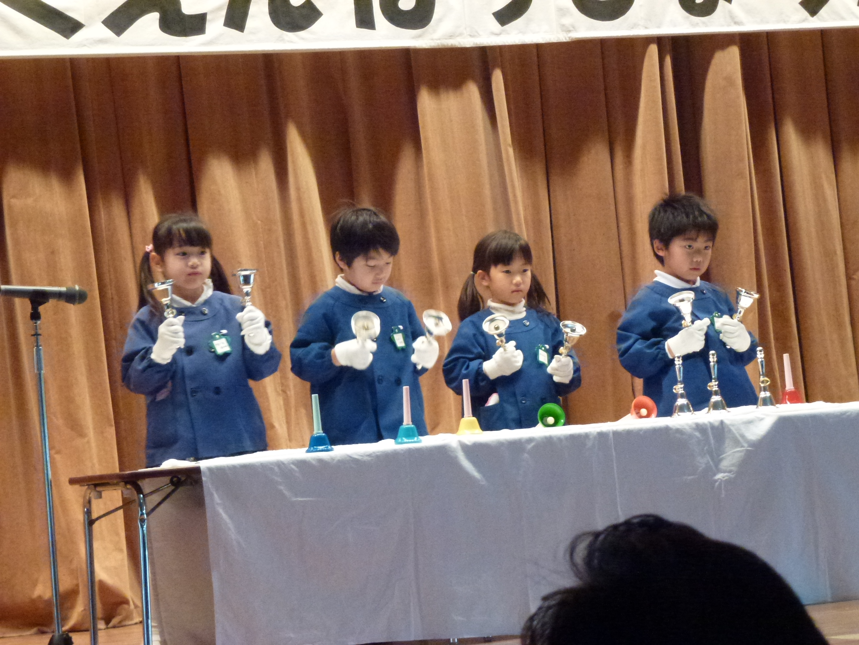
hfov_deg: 17.4
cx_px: 430
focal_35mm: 113
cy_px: 322
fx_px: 2804
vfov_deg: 13.1
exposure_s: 1/30
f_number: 5.1
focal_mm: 20.2
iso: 800
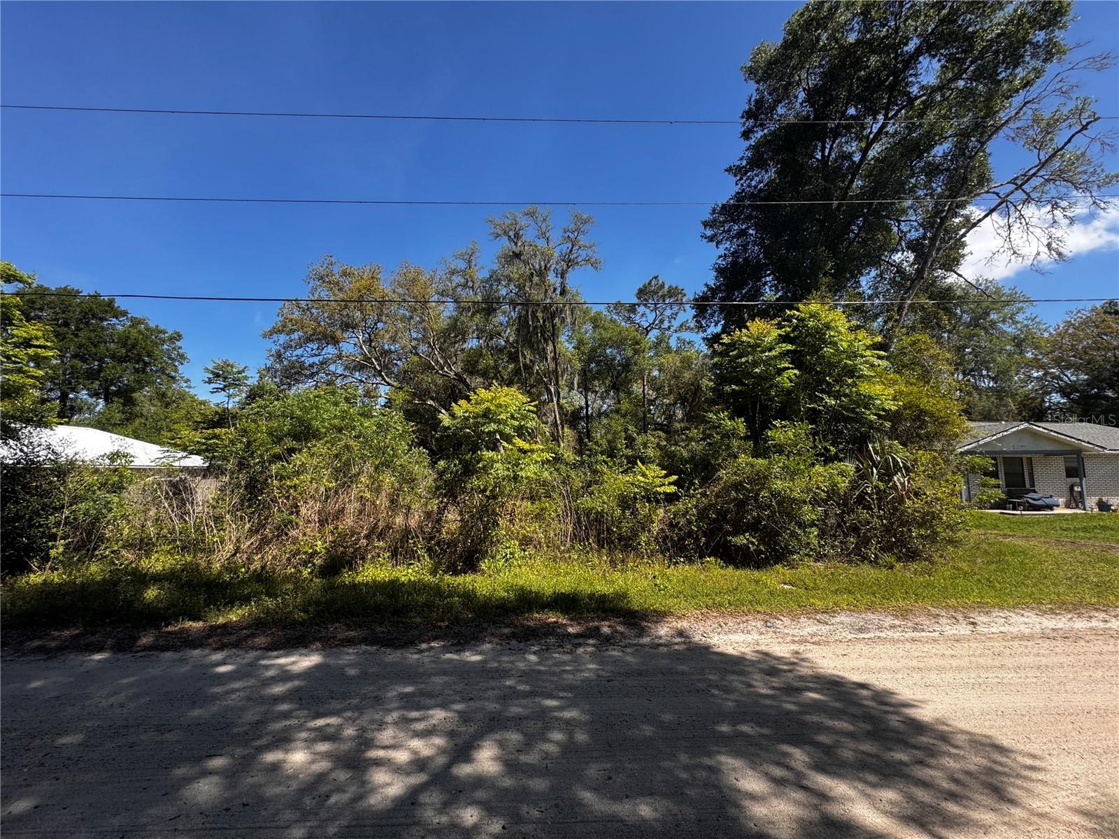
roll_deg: +0.5
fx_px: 453
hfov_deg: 102.1
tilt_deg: +6.5
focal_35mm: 14
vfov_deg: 85.7
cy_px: 420
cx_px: 560
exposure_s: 1/693
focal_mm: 2.22
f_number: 2.2
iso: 50
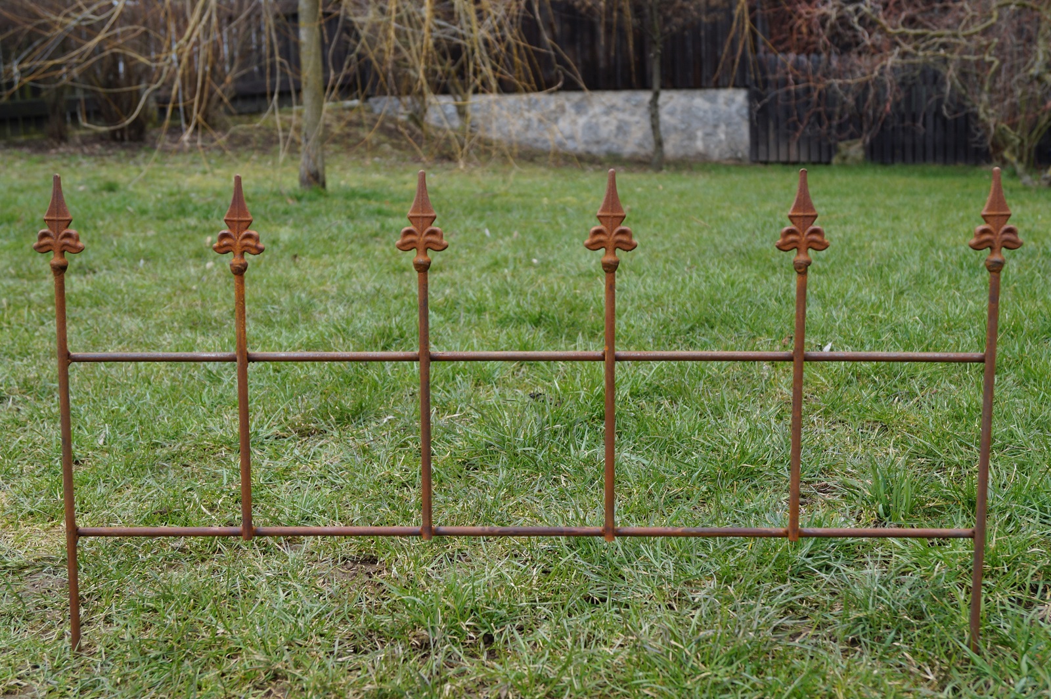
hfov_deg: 46.4
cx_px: 526
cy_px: 350
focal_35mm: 42
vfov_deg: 31.9
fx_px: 1225
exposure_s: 1/80
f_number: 5
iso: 100
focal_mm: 28
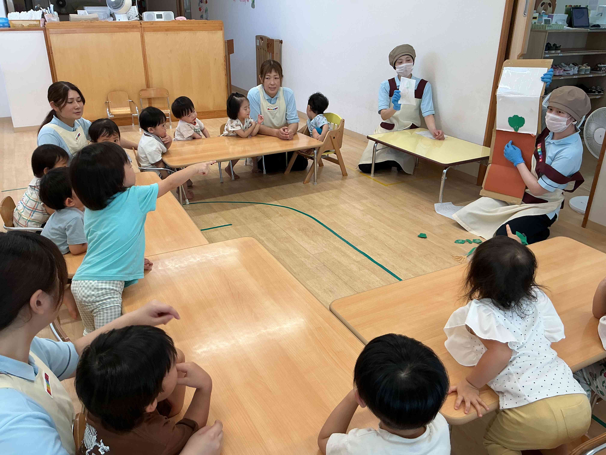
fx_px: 508
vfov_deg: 48.2
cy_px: 228
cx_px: 303
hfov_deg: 61.7
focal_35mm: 29
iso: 40
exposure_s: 1/120
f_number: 1.8
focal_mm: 3
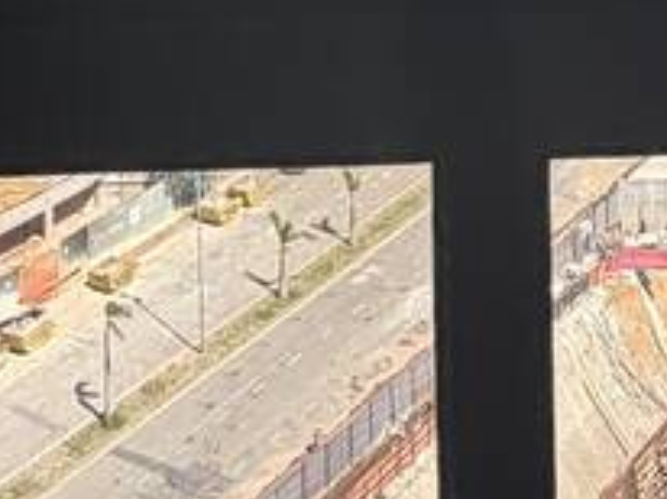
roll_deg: +1.1
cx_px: 379
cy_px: -544
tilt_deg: -2.5
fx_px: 1886
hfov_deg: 20.0
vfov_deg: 12.8
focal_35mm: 98
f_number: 2.2
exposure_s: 1/770
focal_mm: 2.22
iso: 32
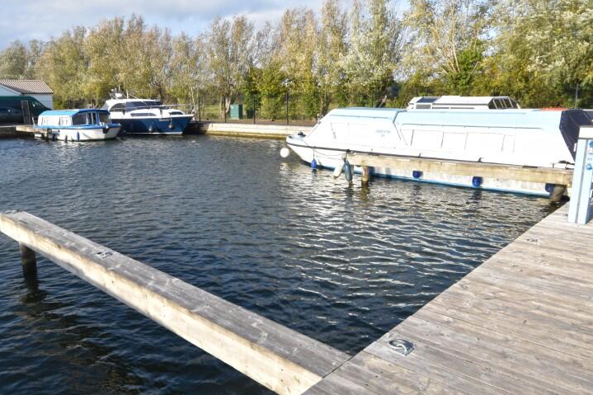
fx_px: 456
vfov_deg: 46.8
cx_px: 264
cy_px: 205
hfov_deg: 65.8
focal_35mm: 28
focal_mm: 13
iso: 200
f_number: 8
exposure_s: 1/250
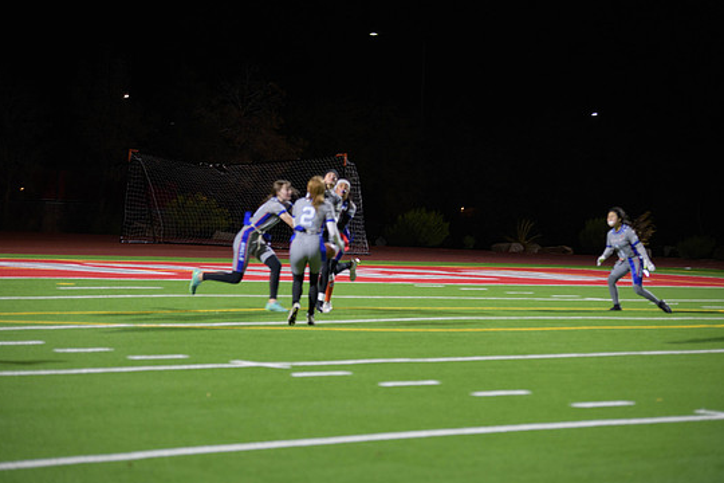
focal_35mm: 129
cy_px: 237
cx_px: 338
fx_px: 2594
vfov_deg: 10.6
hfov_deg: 15.9
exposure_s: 1/200
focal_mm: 120
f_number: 2.8
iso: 1100
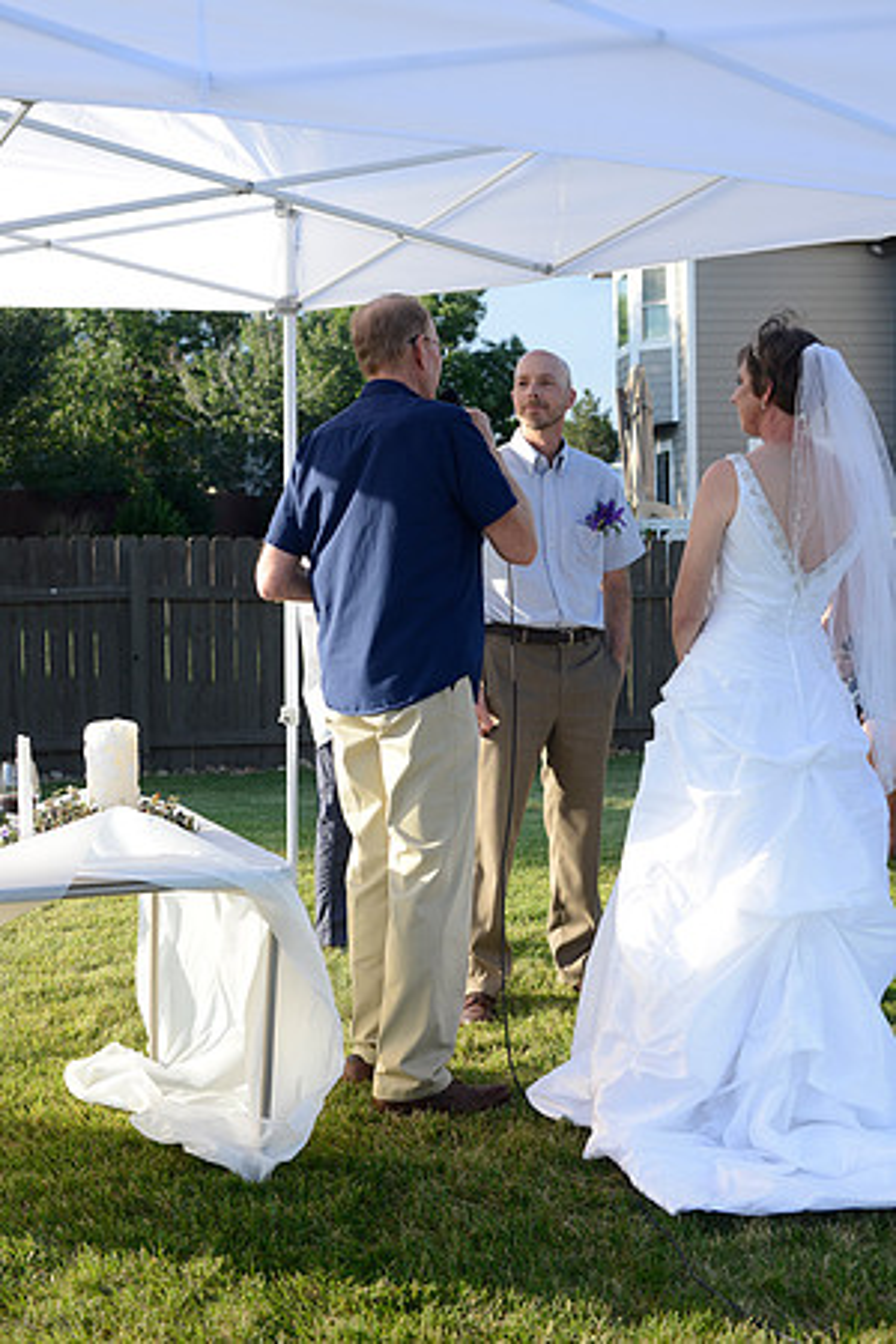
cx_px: 448
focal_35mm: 50
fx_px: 1867
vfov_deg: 39.6
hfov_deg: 27.0
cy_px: 672
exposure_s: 1/250
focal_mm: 50
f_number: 5.6
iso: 200
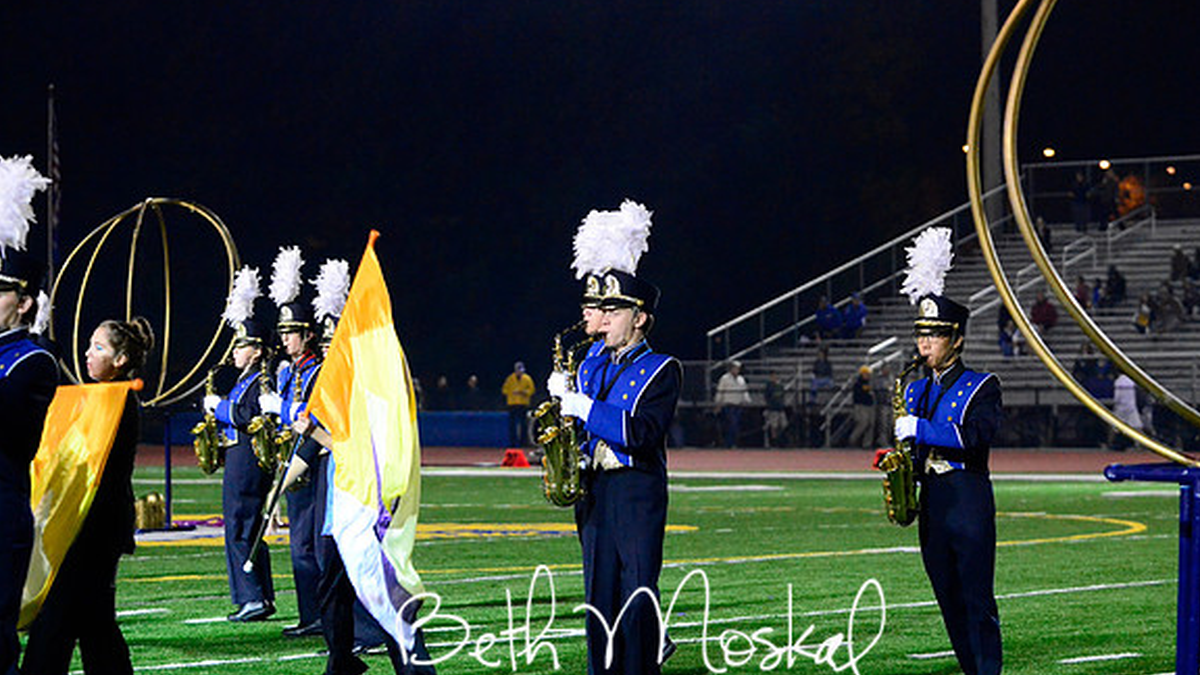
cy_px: 388
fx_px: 8290
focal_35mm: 261
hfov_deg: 8.3
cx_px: 600
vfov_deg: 4.7
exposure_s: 1/640
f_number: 3.2
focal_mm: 165
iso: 6400
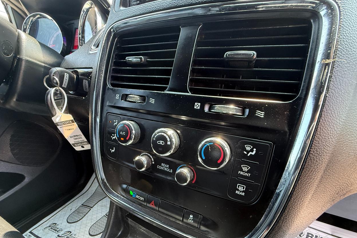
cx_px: 183
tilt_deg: -22.0
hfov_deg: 100.4
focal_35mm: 15
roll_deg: +0.0
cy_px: 132
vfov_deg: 77.0
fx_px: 149
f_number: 2.2
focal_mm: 2.22
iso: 320
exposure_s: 1/99
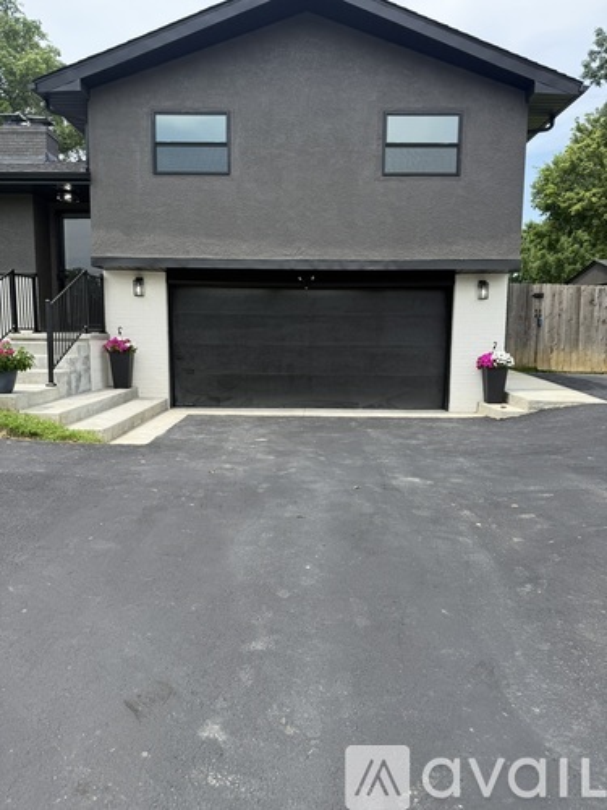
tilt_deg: -6.1
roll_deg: -0.7
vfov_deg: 71.6
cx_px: 304
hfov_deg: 56.8
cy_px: 405
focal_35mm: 24
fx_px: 561
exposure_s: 1/2445
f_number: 1.78
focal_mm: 6.76
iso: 100
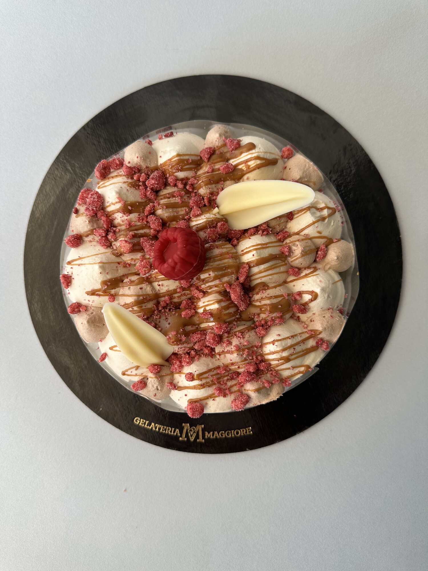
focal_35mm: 24
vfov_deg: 71.6
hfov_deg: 56.8
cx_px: 214
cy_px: 286
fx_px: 396
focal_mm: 6.86
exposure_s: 1/299
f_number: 1.78
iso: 80
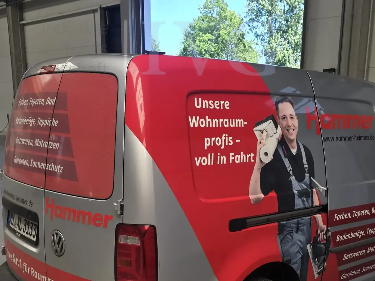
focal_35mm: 44
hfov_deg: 42.7
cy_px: 235
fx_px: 477
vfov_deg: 31.8
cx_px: 226
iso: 25
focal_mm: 6.3
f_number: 1.7
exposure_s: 1/180
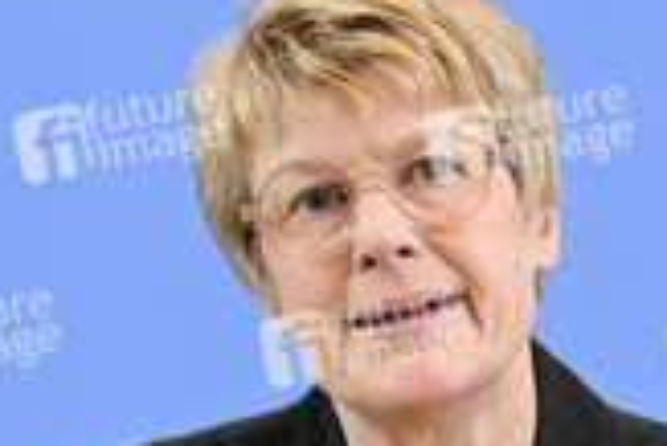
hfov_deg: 10.3
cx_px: 419
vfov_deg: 6.9
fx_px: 3690
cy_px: 442
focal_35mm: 199
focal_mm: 72
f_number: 6.3
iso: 2500
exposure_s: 1/500
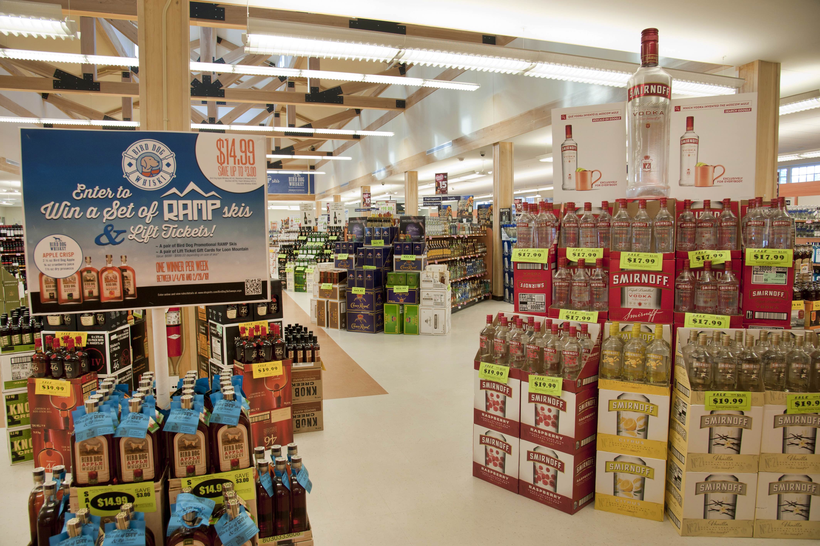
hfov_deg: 73.8
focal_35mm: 24
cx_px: 410
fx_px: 546
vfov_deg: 53.1
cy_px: 273
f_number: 7.1
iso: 400
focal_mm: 24
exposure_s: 1/10
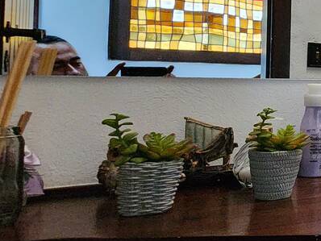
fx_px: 436
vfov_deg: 30.5
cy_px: 68
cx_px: 580
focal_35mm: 47
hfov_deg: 22.4
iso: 640
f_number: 2.2
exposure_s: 1/30
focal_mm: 2.2
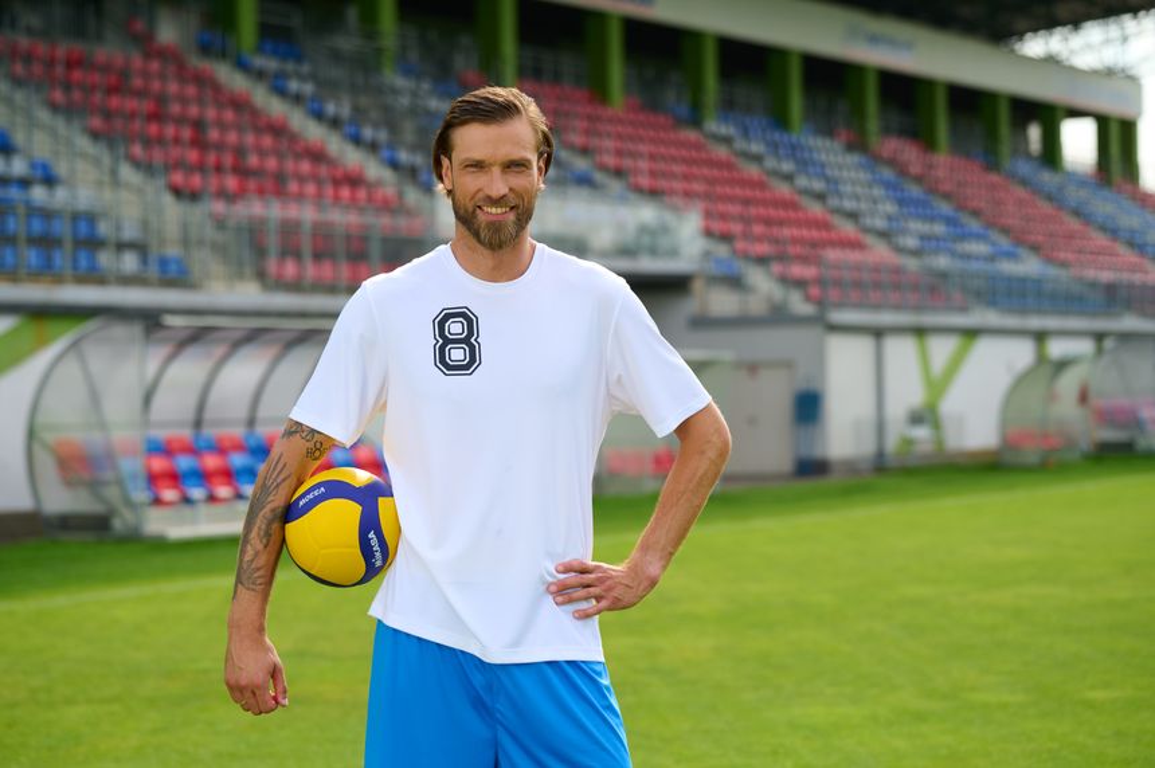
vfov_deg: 15.5
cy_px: 384
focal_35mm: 88
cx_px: 578
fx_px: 2821
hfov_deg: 23.1
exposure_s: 1/1600
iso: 250
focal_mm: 88
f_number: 3.5
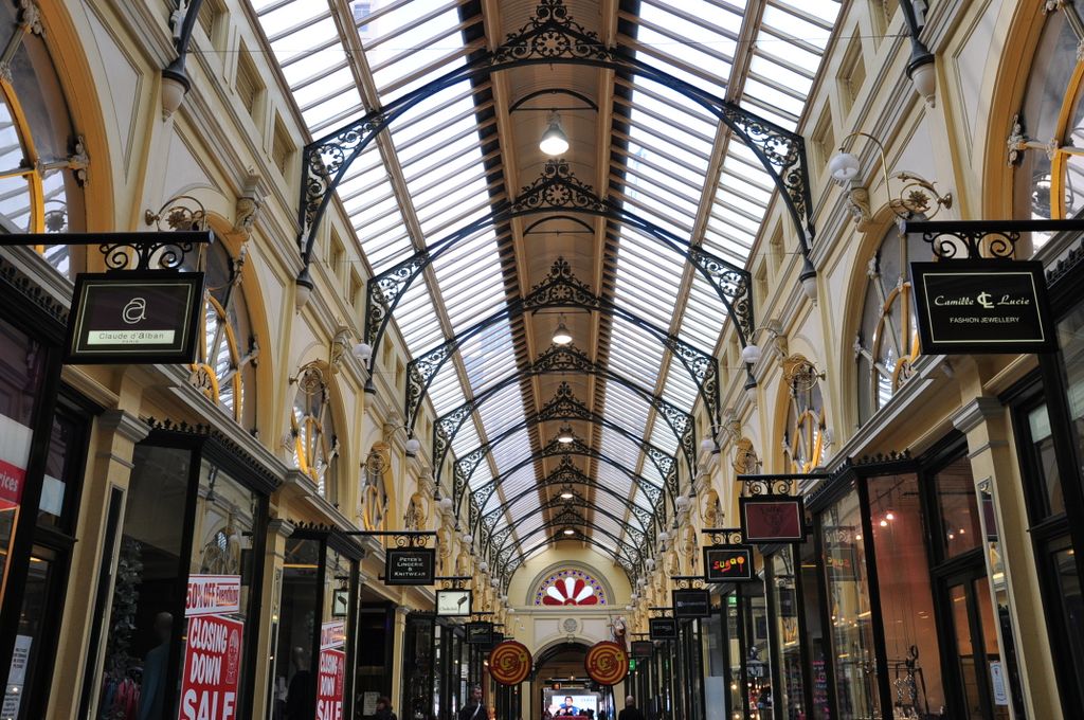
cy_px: 360
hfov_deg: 57.3
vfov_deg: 39.9
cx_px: 542
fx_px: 992
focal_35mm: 33
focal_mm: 22
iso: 400
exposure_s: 1/50
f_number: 8
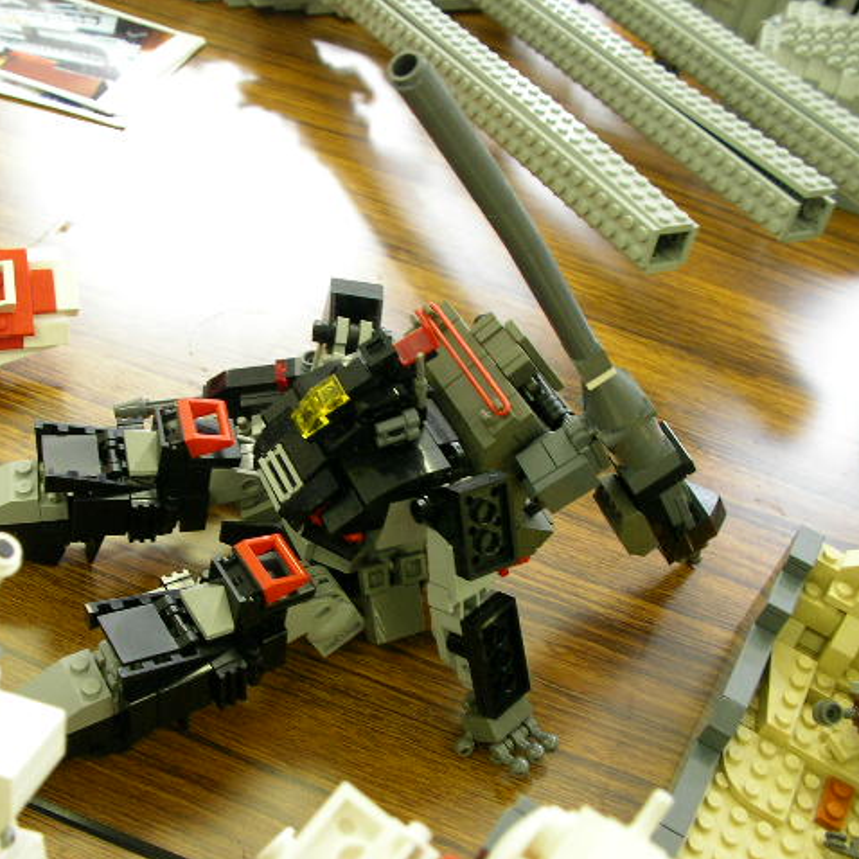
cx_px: 329
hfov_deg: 37.4
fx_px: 1263
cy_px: 430
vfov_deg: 37.6
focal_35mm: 45
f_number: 3.5
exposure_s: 1/16.7
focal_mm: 5.8
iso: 100
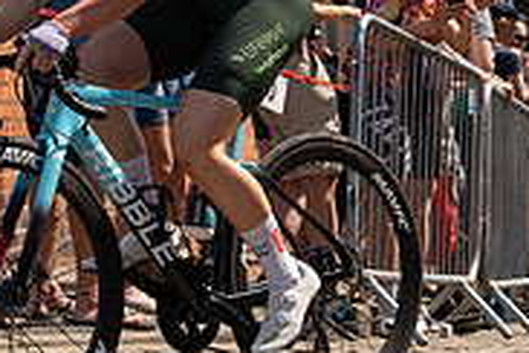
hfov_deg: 13.9
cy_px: -18
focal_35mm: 147
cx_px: 102
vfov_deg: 9.3
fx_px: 2160
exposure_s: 1/2500
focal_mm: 35
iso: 160
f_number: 3.5
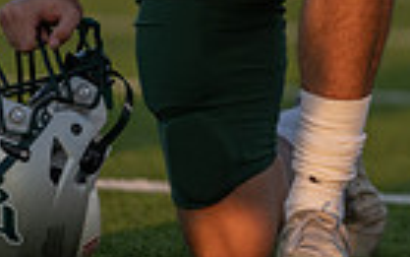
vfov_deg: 1.3
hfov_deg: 2.1
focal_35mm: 990
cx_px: 299
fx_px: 11067
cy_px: -272
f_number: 2.8
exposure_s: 1/1600
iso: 320
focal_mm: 197
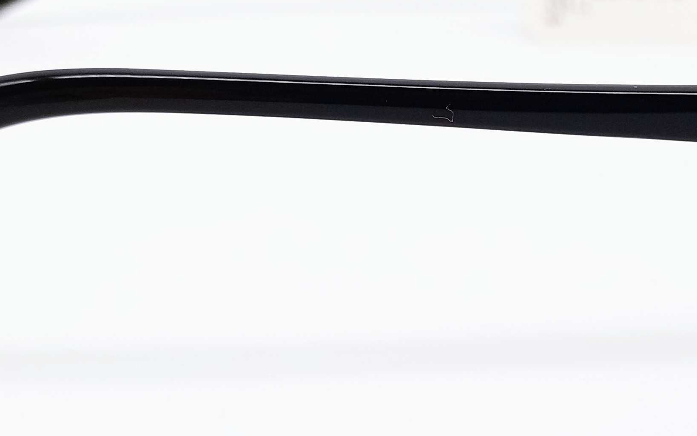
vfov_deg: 17.6
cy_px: 255
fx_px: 1406
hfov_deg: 27.7
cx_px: 446
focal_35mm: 74
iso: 101
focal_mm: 4.27
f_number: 1.8
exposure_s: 1/141
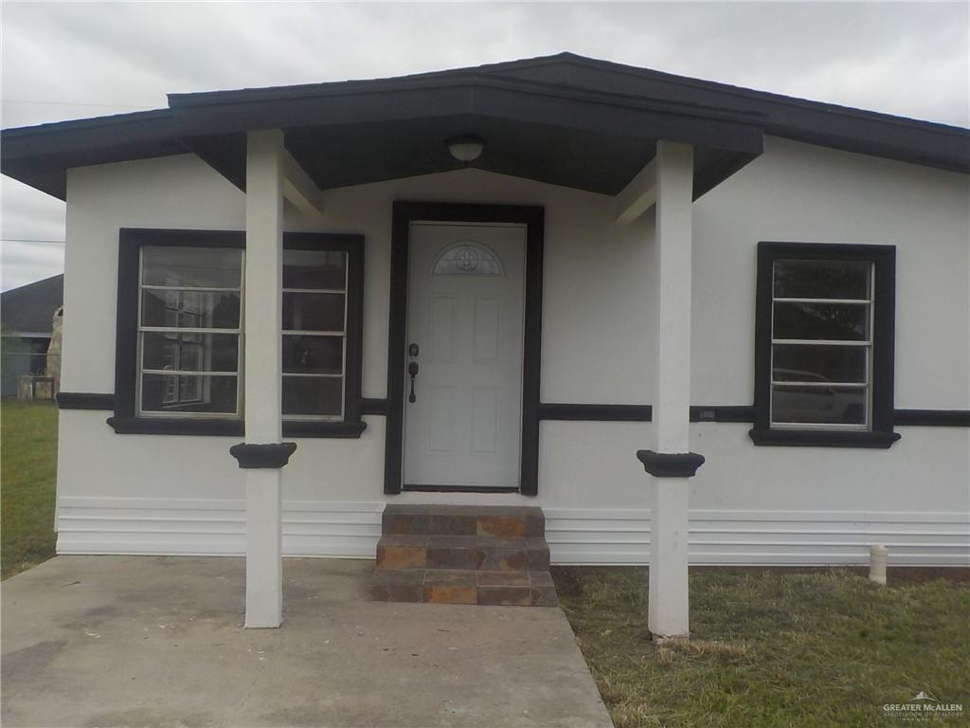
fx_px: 841
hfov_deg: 60.0
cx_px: 485
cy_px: 364
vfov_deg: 46.8
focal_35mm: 30
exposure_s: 1/1250
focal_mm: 4.1
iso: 125
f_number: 3.3
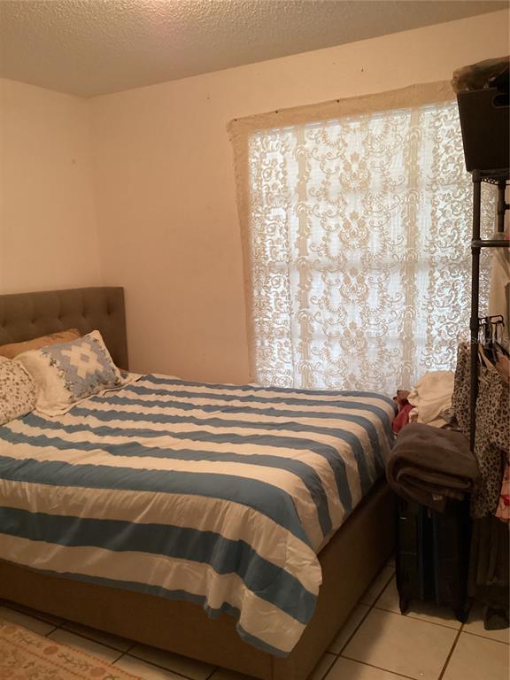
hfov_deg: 45.4
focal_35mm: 31
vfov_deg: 58.4
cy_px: 340
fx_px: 609
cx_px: 255
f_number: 2.4
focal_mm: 3.3
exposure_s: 1/40
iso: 320
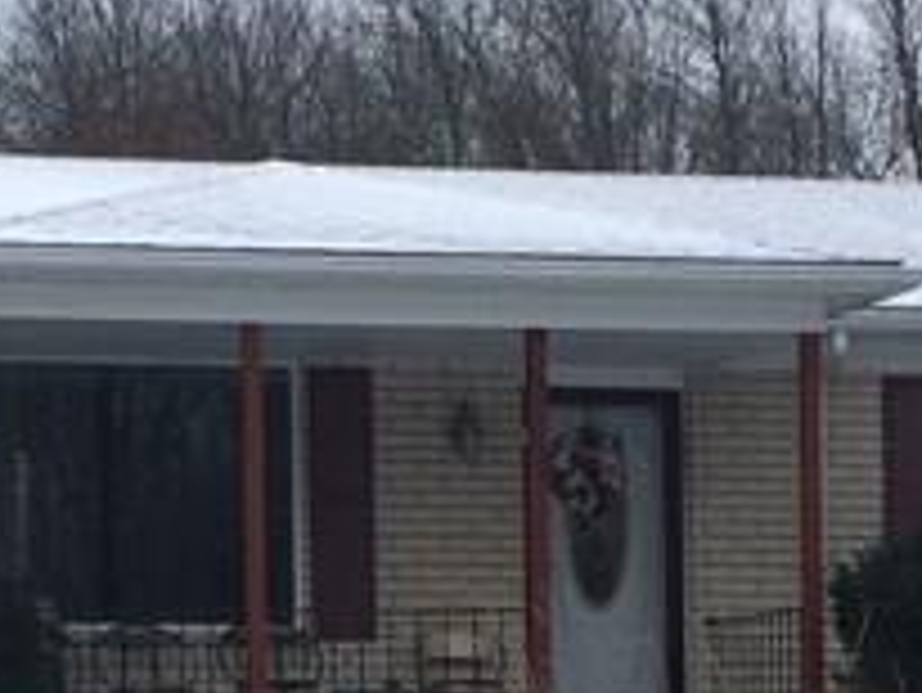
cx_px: 216
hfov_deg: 13.6
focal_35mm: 145
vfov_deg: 10.1
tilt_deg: +2.2
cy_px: 824
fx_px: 3864
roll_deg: +1.5
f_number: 2.2
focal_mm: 4.15
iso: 32
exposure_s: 1/873
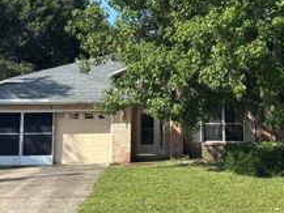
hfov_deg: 32.0
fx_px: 493
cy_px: 52
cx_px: 181
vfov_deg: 24.2
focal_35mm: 60
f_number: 1.6
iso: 50
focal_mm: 5.96
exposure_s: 1/1783
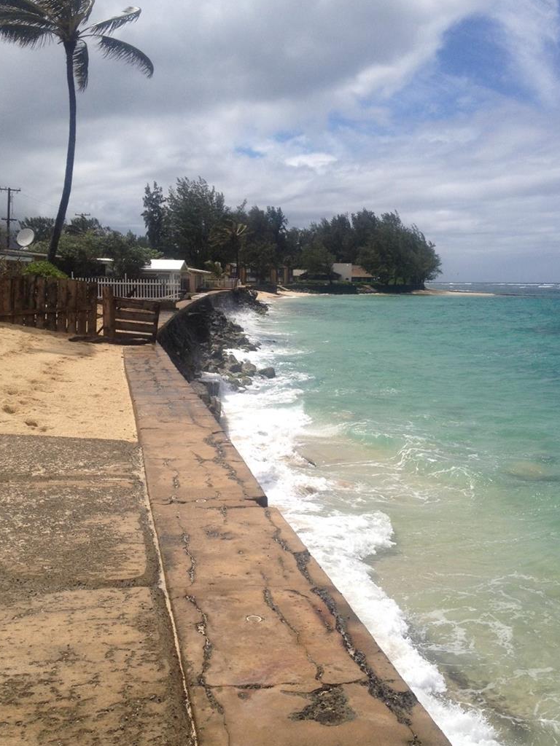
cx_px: 286
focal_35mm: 41
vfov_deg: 45.8
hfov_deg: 35.1
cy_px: 374
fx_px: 884
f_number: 2.4
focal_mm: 4.28
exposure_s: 1/4255
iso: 50
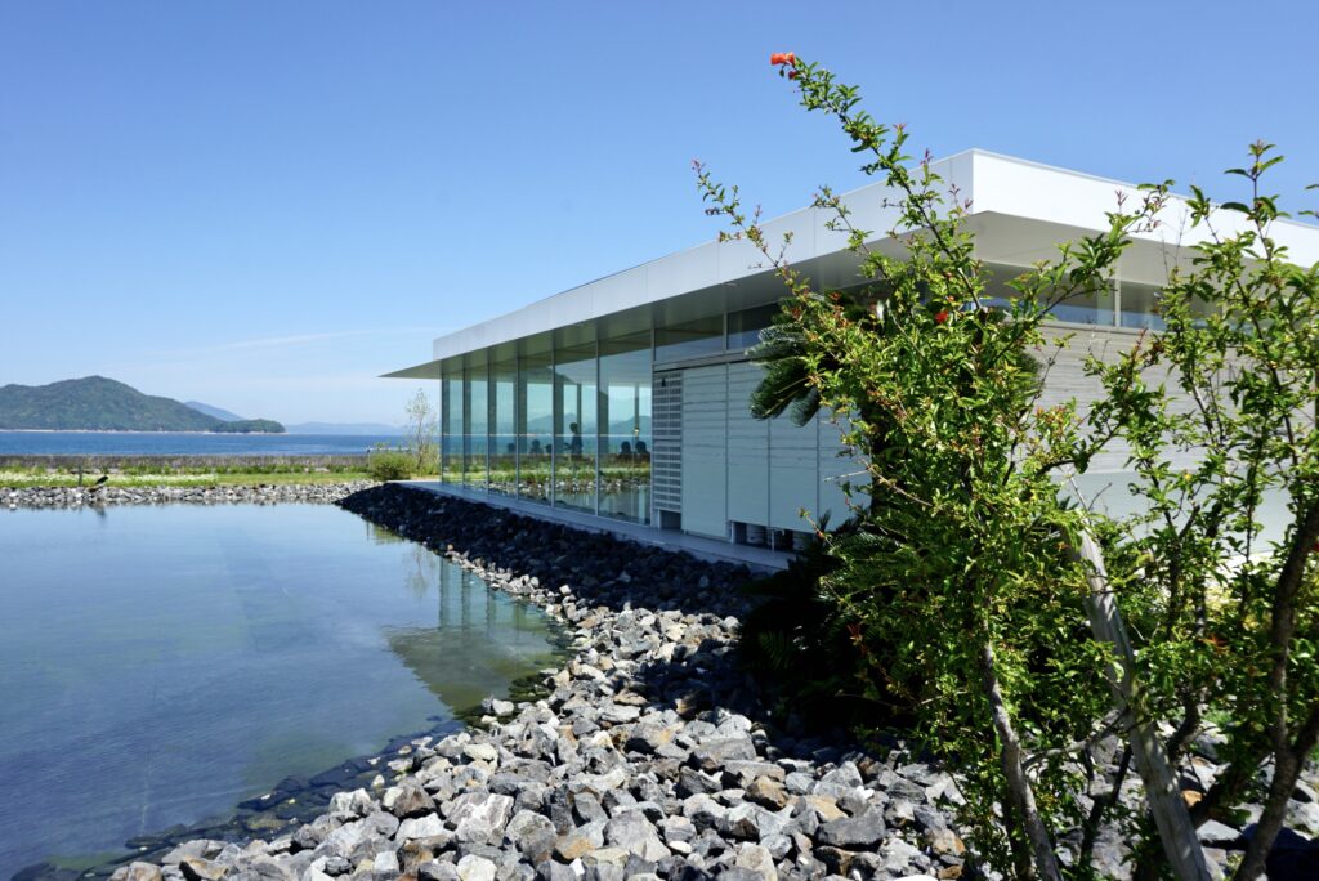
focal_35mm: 24
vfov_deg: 53.2
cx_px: 660
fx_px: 880
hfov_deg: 73.7
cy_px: 440
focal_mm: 16
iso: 100
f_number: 11
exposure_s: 1/125
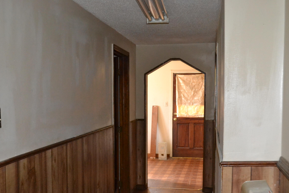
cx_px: 132
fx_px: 369
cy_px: 121
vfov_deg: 29.1
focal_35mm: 46
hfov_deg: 42.7
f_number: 4
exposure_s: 1/60
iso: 3200
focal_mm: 24
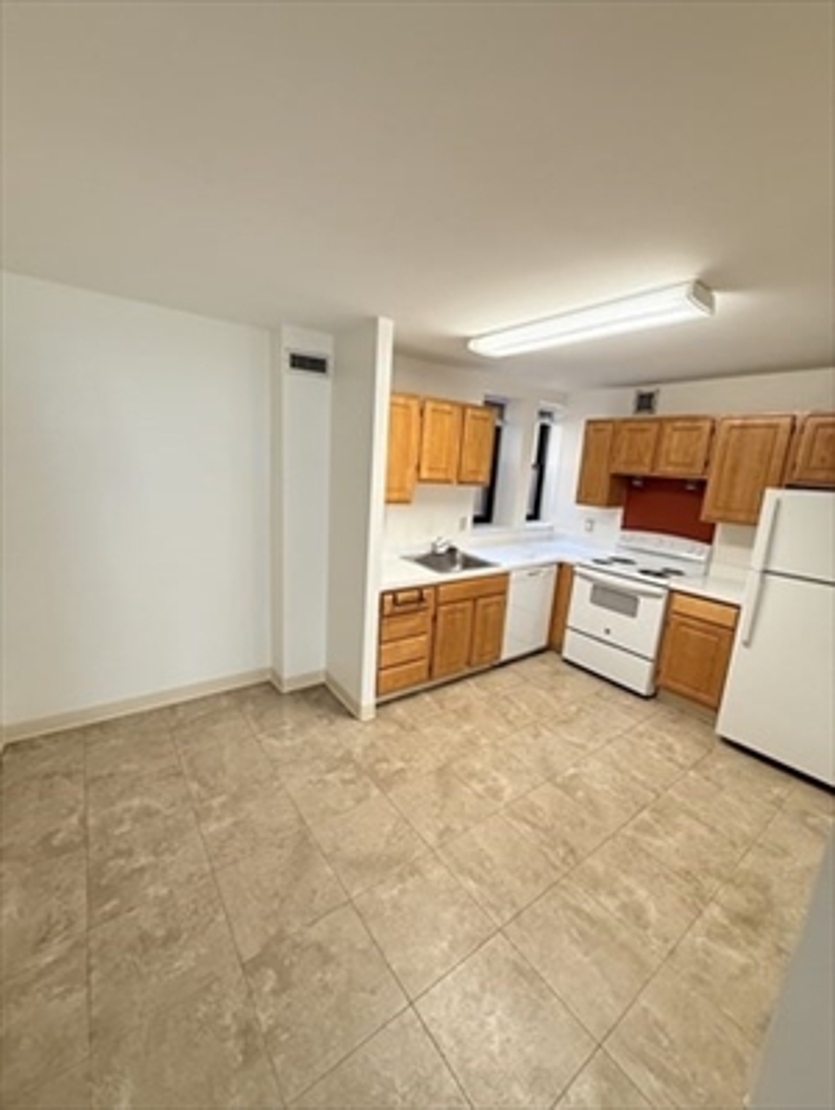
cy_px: 555
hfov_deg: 85.8
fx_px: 450
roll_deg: -3.9
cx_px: 418
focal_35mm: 14
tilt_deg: -11.4
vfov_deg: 102.0
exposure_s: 1/63
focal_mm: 2.22
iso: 320
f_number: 2.2
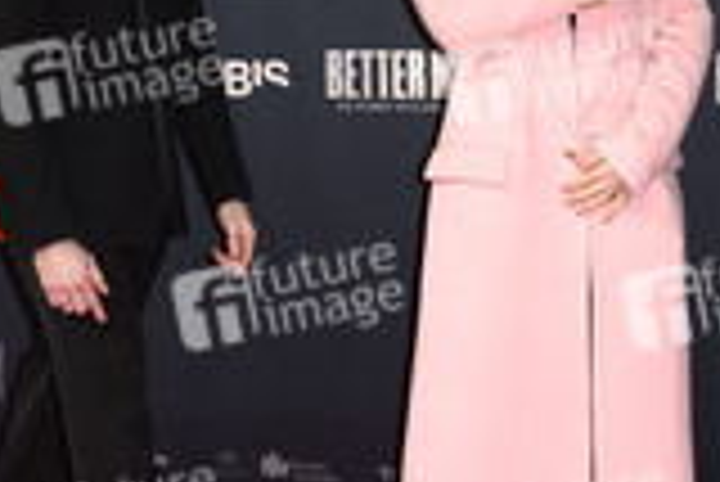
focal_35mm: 107
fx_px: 2142
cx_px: 619
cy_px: 185
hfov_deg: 18.8
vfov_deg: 12.8
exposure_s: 1/250
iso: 1000
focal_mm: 38
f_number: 5.6
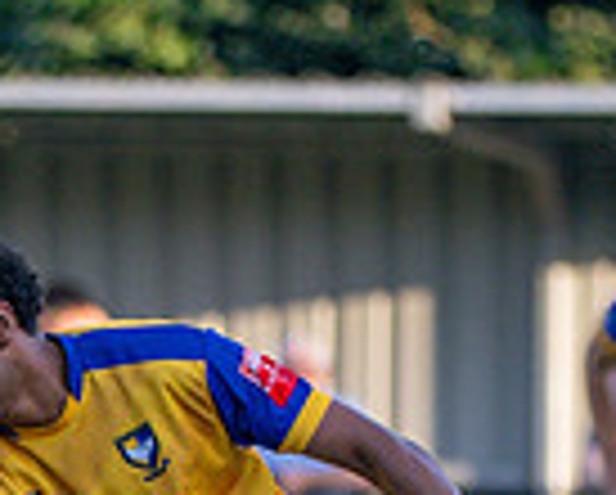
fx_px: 21544
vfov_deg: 1.3
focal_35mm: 1180
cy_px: 842
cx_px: -352
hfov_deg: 1.6
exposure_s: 1/1000
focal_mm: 170
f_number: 2.8
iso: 400
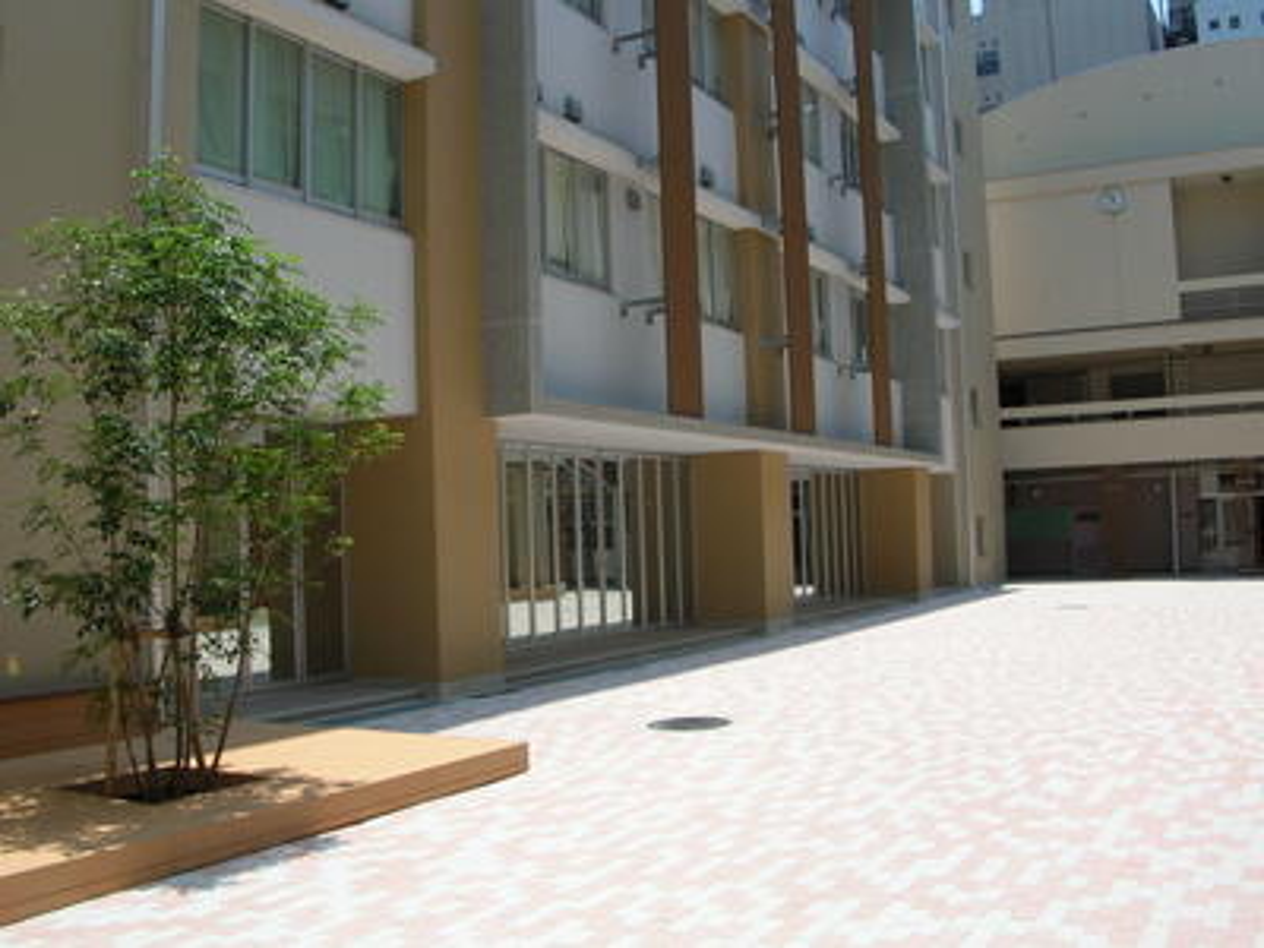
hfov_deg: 52.6
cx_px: 632
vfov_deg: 40.7
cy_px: 474
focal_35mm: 35
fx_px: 1278
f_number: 5.6
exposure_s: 1/278
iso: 50
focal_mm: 5.8
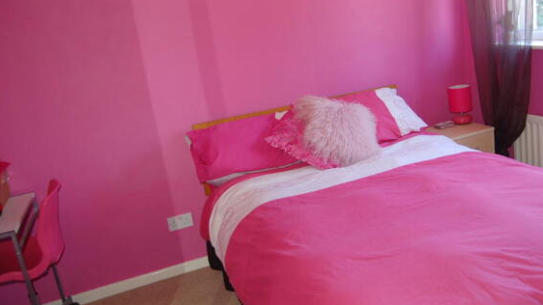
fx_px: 475
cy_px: 123
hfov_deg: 59.2
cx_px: 314
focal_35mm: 33
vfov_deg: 35.5
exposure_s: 1/60
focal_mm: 18
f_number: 3.5
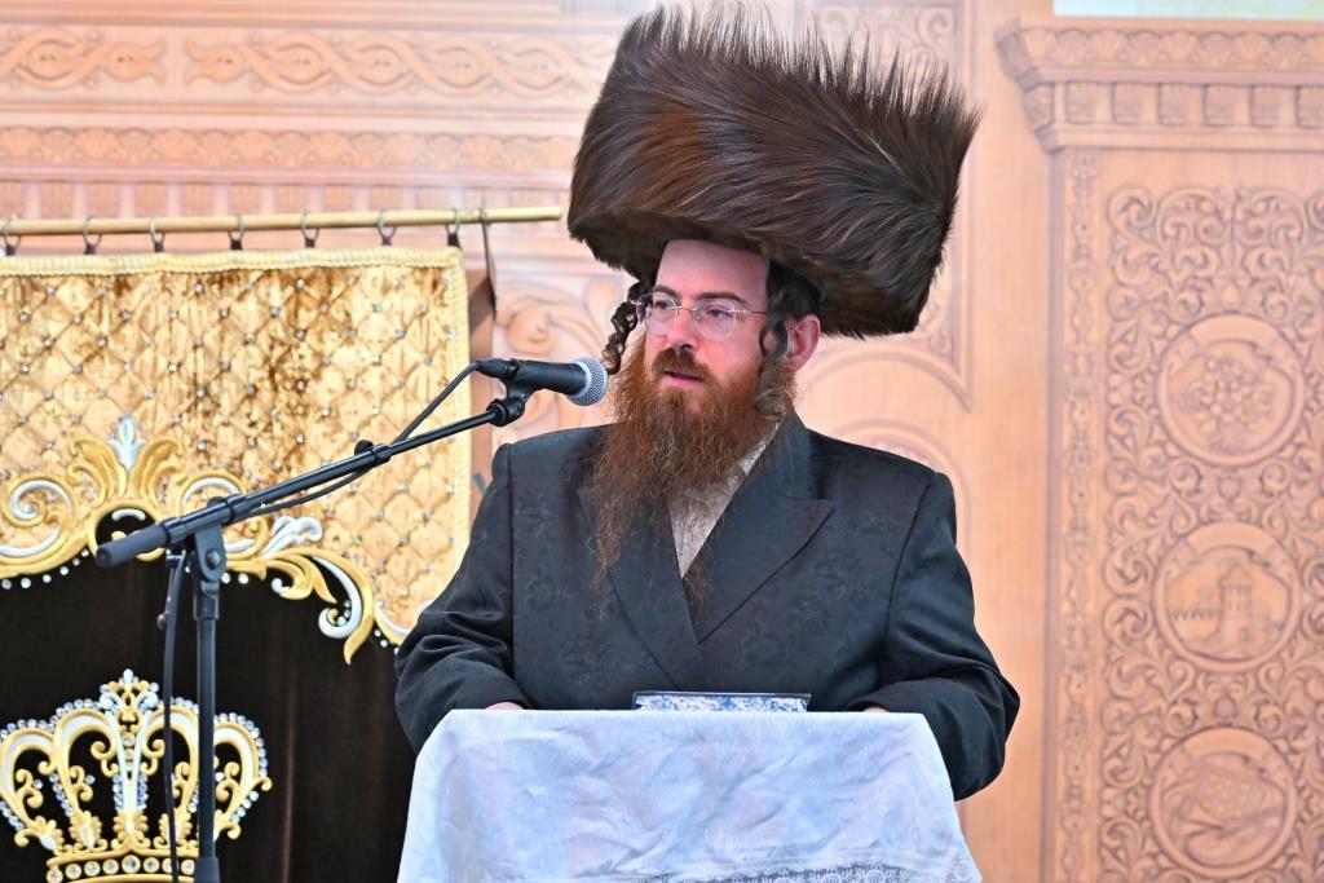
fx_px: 4340
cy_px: 442
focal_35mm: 118
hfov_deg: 17.3
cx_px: 662
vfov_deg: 11.6
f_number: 4
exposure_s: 1/200
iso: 640
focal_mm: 79
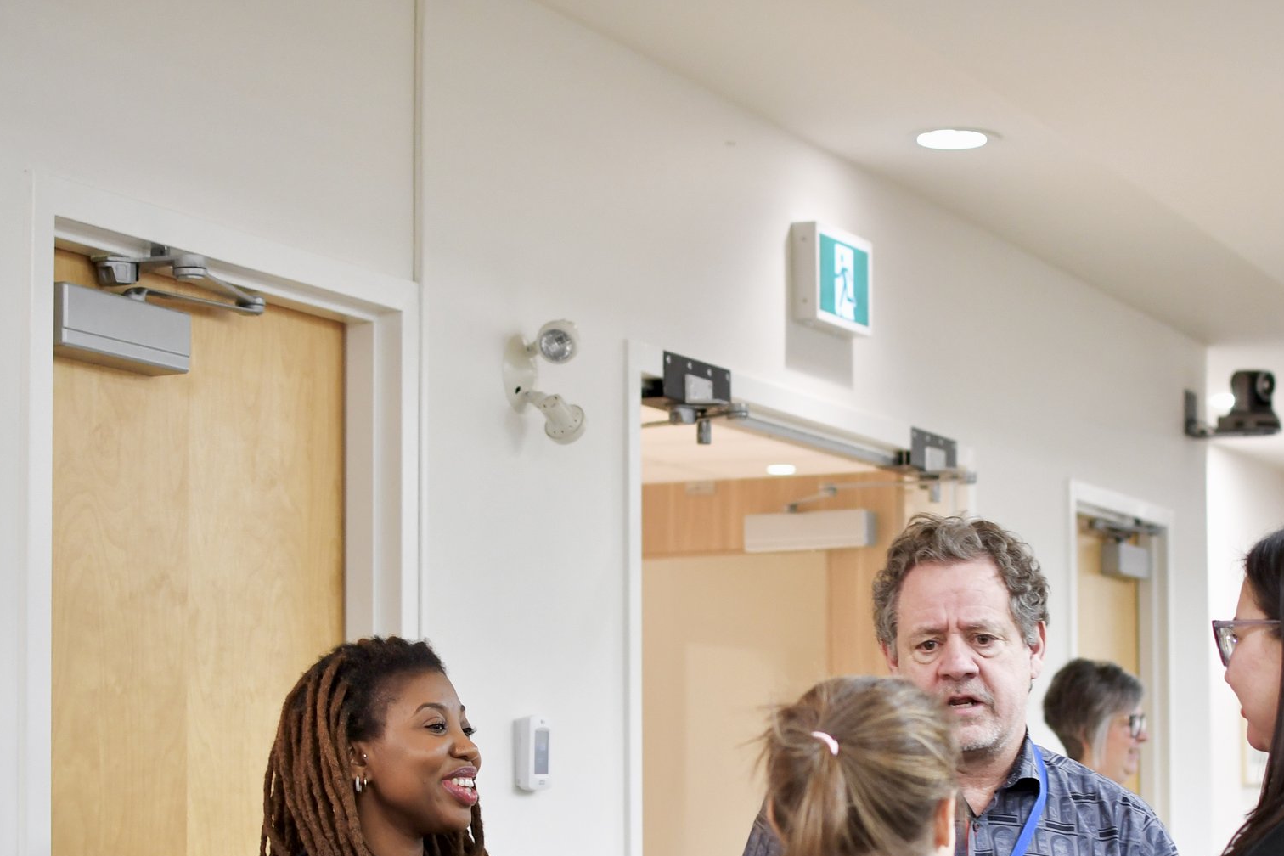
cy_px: 693
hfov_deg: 23.6
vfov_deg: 15.8
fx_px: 3067
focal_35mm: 86
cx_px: 791
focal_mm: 35
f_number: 2.8
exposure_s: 1/125
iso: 800
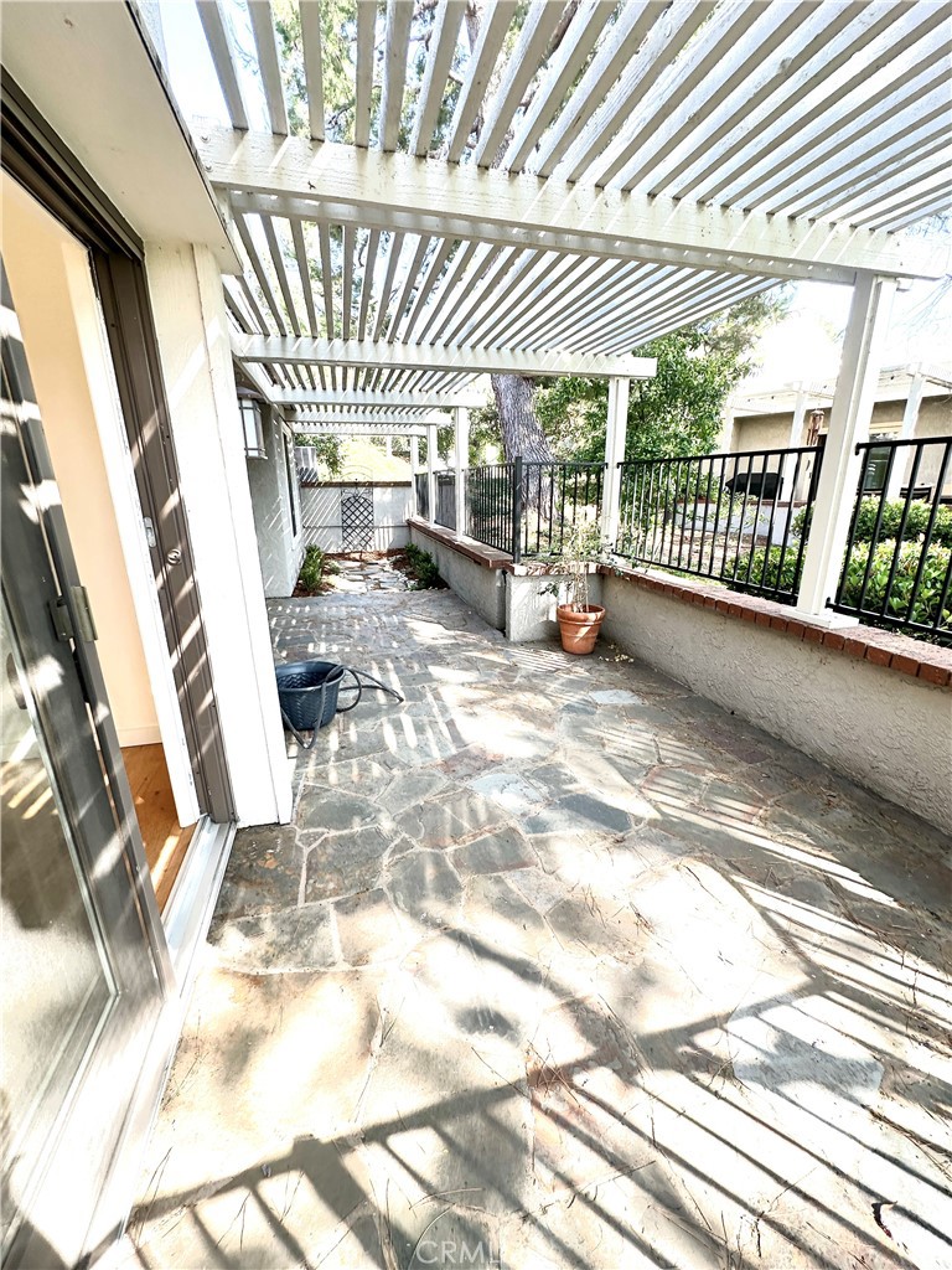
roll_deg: -0.6
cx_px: 476
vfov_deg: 102.1
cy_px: 635
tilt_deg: -16.0
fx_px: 513
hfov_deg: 85.7
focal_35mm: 14
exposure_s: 1/170
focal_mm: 2.22
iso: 40
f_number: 2.2
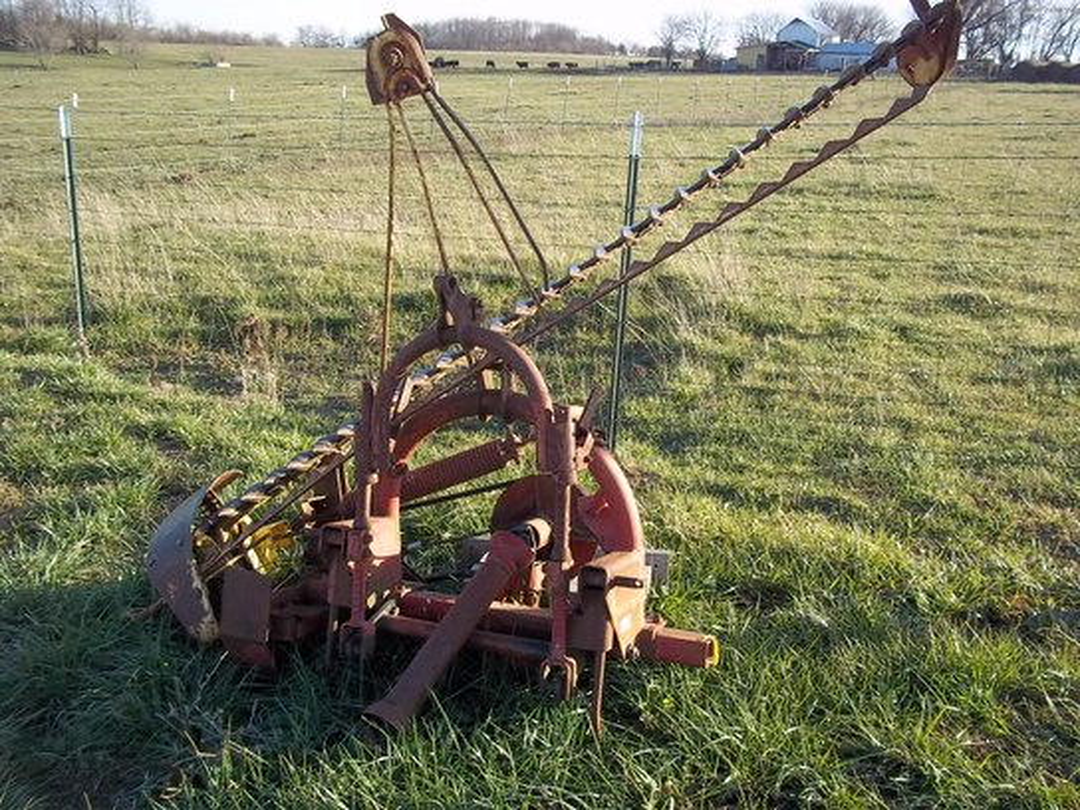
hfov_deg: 51.4
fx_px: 1123
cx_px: 540
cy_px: 405
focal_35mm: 36
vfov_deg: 39.7
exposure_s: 1/250
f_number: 3.1
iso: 80
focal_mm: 6.5
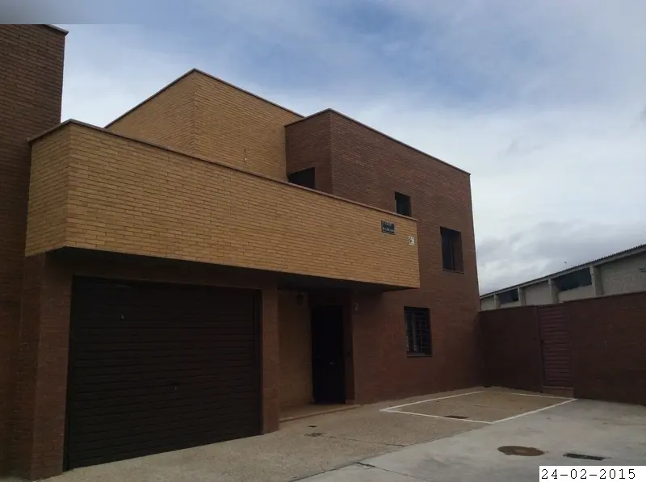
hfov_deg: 55.4
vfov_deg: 42.8
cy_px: 241
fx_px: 615
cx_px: 323
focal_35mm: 33
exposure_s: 1/1789
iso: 32
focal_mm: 3.3
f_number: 2.4
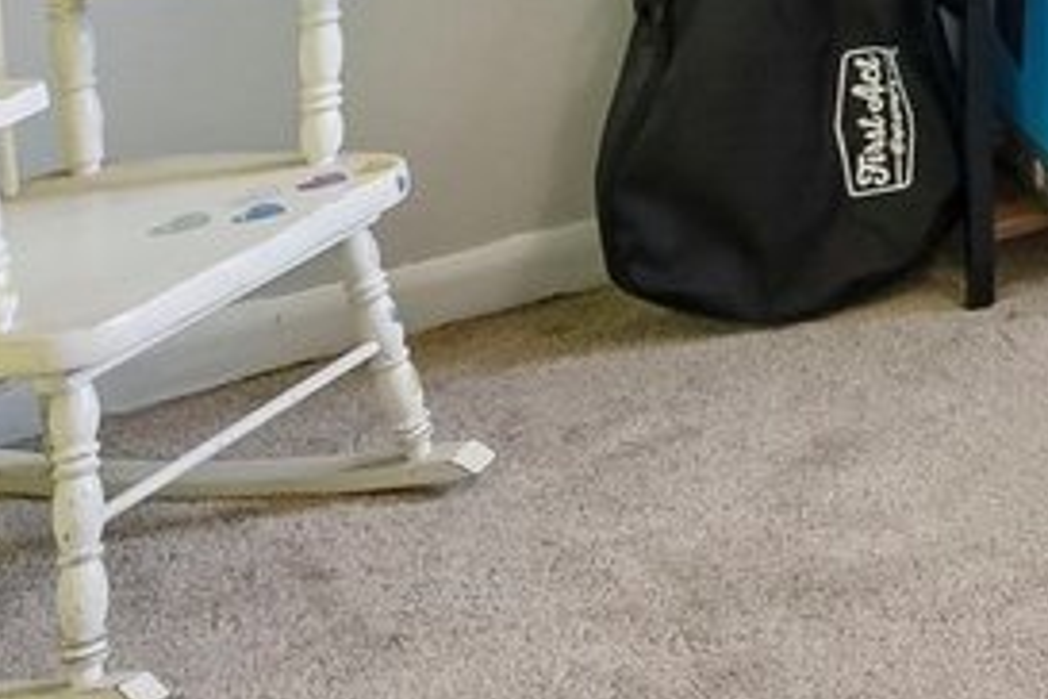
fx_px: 2591
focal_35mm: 89
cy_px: -849
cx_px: 2280
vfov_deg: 12.7
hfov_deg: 15.9
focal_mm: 10
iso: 400
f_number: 8
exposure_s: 1/15
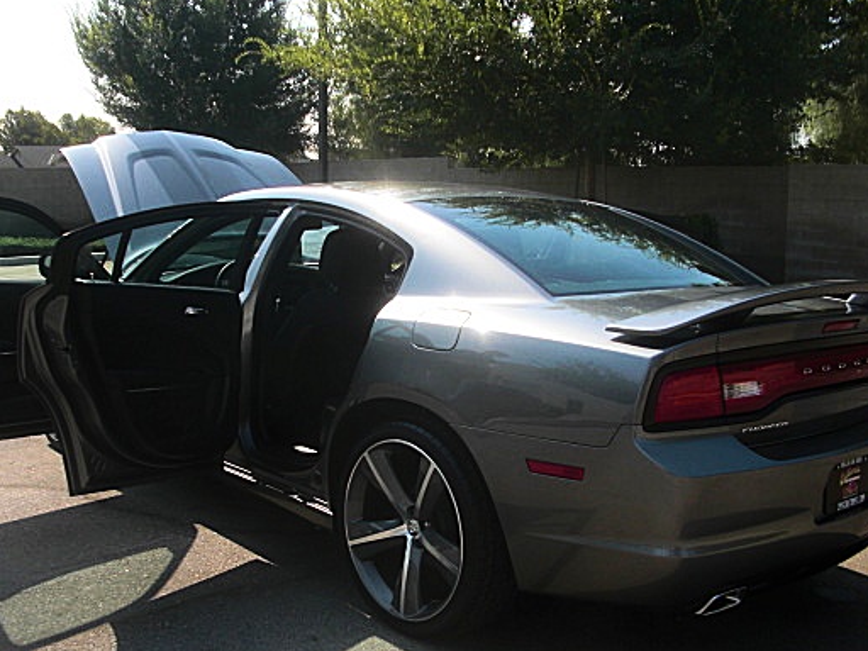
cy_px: 368
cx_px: 403
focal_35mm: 45
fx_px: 1128
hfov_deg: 42.1
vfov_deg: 32.1
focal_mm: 6.3
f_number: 2.8
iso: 50
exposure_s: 1/800
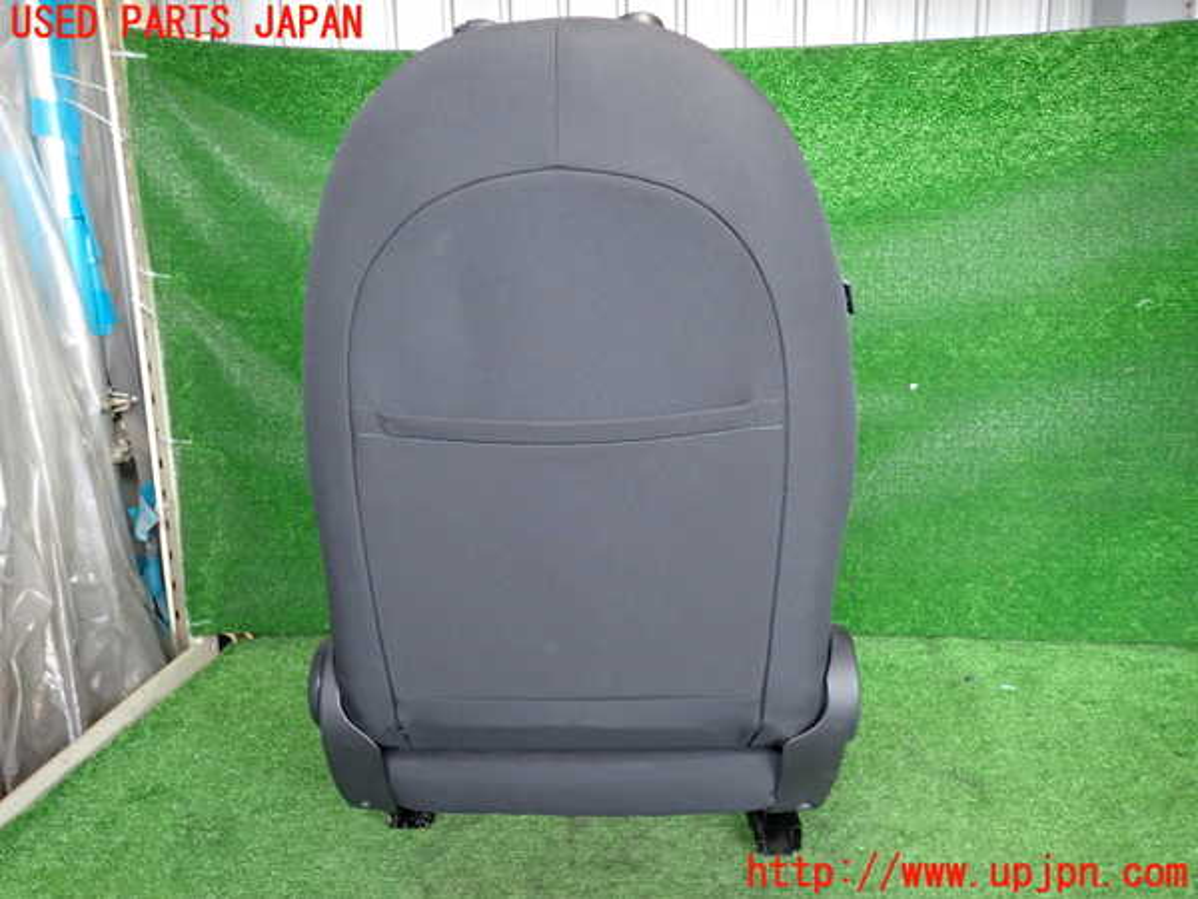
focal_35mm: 25
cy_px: 450
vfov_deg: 54.9
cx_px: 599
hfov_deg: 69.4
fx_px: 865
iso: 250
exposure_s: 1/30
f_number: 2
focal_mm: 4.5
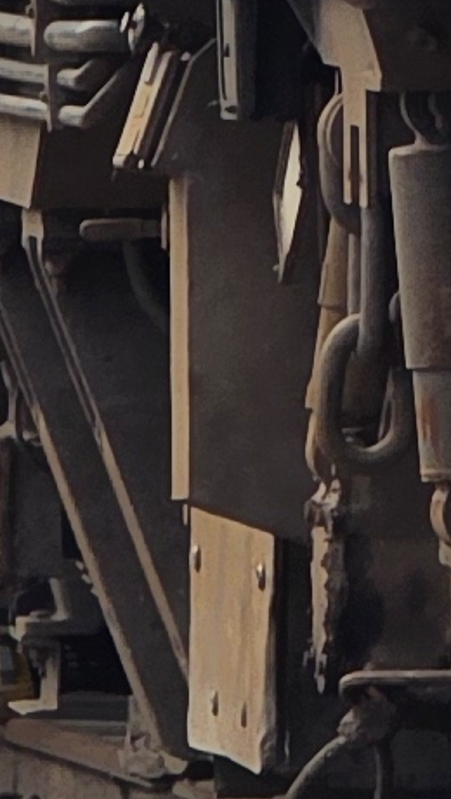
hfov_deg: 1.1
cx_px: 866
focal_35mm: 1086
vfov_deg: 2.0
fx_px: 23042
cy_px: -917
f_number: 3.4
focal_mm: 18.6
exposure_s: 1/100
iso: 40
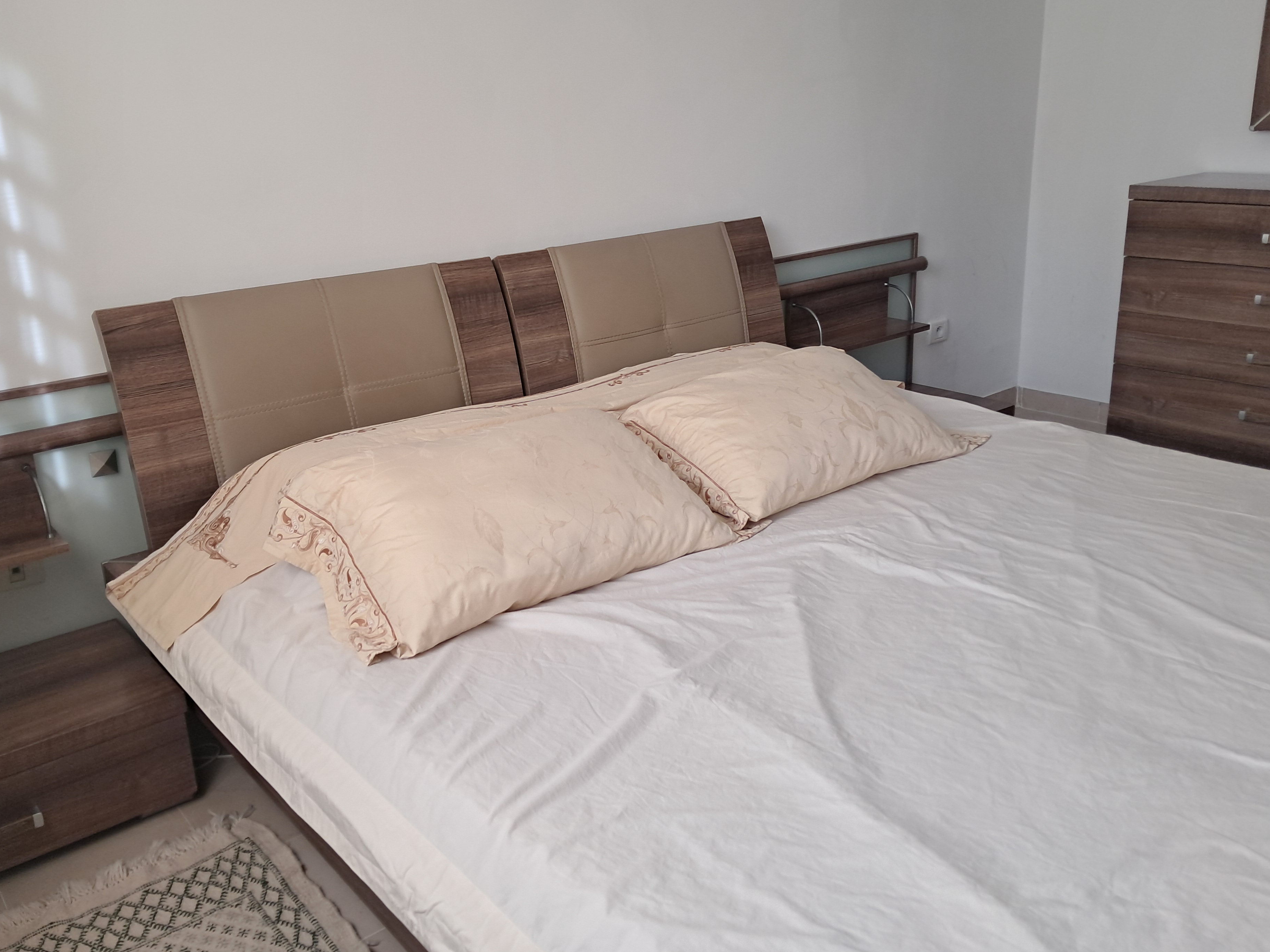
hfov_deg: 59.9
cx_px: 580
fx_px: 1101
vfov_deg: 46.8
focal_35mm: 30
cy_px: 445
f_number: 1.8
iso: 100
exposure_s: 1/50
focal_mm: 4
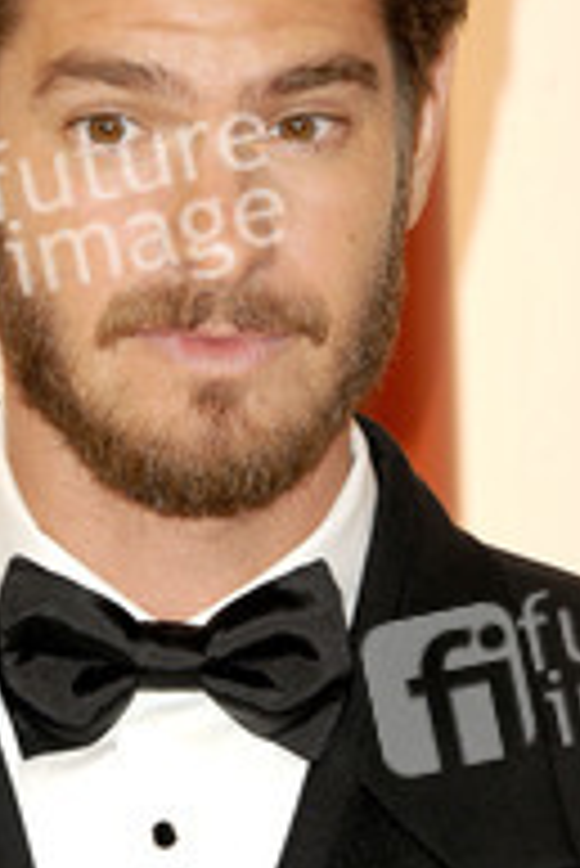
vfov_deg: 3.3
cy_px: 445
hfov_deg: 2.2
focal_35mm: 621
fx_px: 14979
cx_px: 187
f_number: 7.1
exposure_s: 1/200
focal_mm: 300
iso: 1600
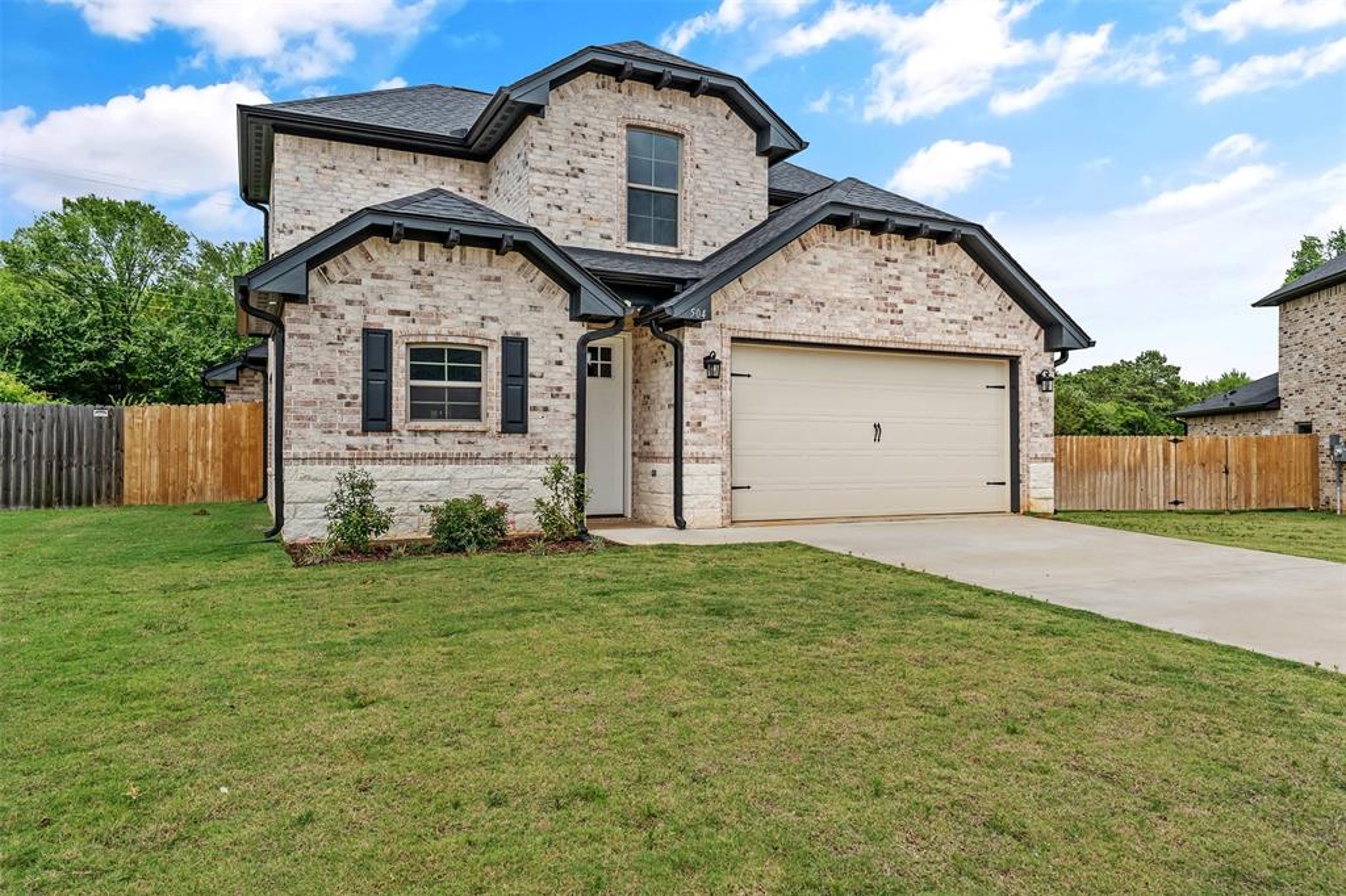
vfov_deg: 55.1
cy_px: 448
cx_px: 673
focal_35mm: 23
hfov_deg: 76.1
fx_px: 860
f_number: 8
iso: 800
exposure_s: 1/2000
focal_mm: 23
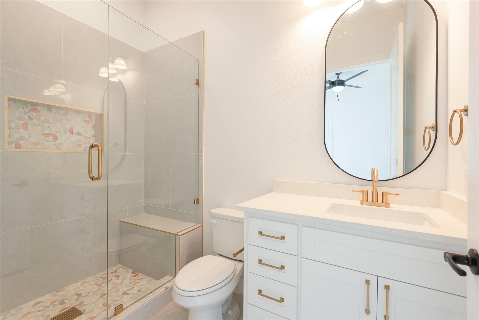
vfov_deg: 73.8
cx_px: 240
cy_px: 160
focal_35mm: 16
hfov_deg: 96.7
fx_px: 213
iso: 100
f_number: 7.1
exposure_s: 1/10
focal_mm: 16
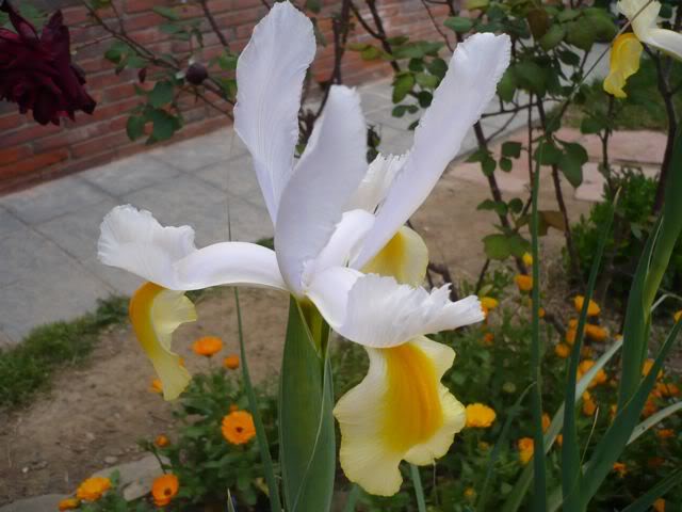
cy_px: 256
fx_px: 690
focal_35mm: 35
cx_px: 341
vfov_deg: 40.7
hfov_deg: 52.6
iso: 100
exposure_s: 1/640
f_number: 2.8
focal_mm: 5.8
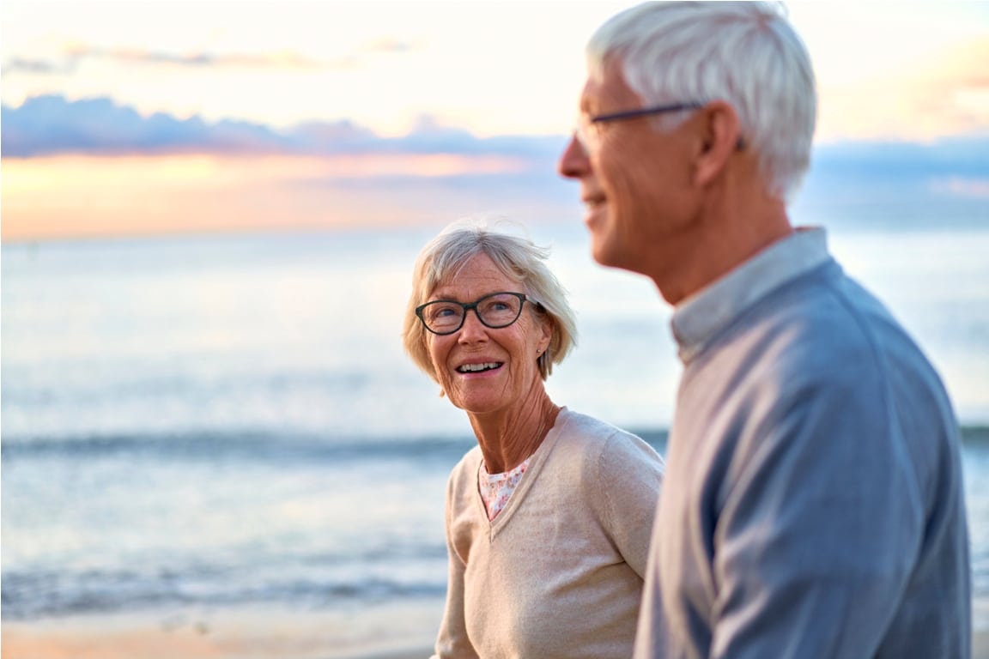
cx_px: 494
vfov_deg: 24.6
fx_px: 1511
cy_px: 330
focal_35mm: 55
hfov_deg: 36.2
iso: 160
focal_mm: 55
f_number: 2
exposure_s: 1/1000
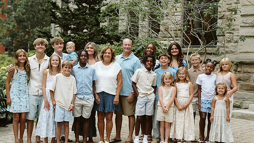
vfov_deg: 19.1
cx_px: 145
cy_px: 72
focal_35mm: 63
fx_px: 424
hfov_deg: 33.3
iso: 1000
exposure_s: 1/400
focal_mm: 50
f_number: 2.8
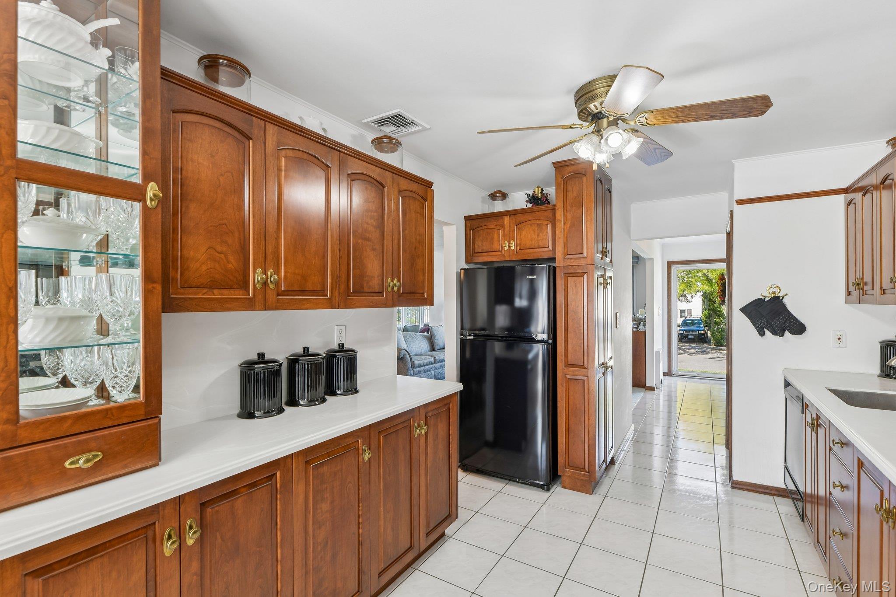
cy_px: 298
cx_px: 448
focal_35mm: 16
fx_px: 398
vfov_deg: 73.7
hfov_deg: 96.7
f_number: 9
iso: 250
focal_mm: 16
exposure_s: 1/10
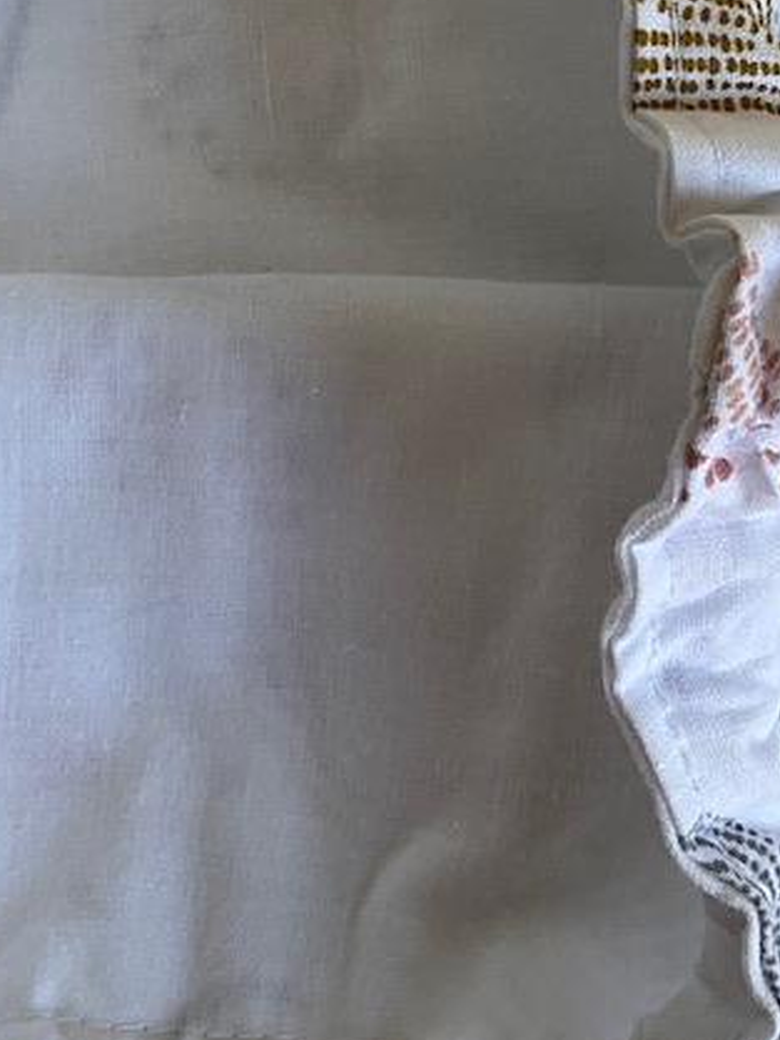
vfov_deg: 21.4
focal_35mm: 89
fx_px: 2673
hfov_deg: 16.6
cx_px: 406
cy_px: 40
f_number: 1.8
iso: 16
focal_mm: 3
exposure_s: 1/103
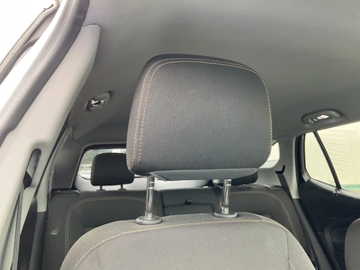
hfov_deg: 61.7
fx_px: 302
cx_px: 180
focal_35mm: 29
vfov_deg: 48.2
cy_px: 135
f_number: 1.8
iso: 64
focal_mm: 3
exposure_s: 1/77
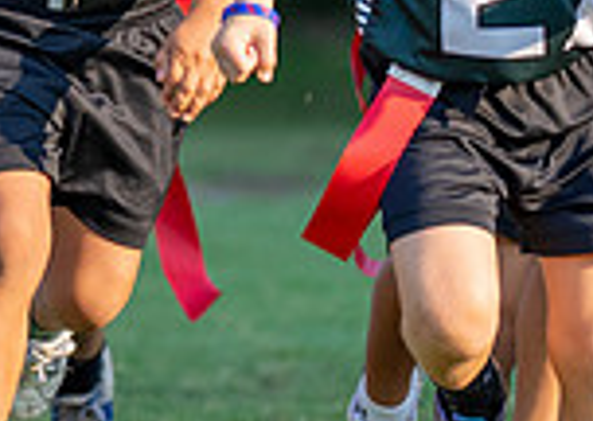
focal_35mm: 665
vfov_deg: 2.2
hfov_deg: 3.0
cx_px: 50
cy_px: -48
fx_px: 11180
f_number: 2.8
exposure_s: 1/1250
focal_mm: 115
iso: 200
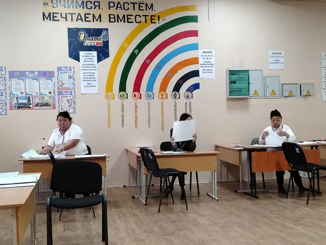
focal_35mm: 47
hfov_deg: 40.4
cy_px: 122
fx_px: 443
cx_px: 163
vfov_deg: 30.9
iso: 2450
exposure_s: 1/100
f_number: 1.75
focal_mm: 5.25
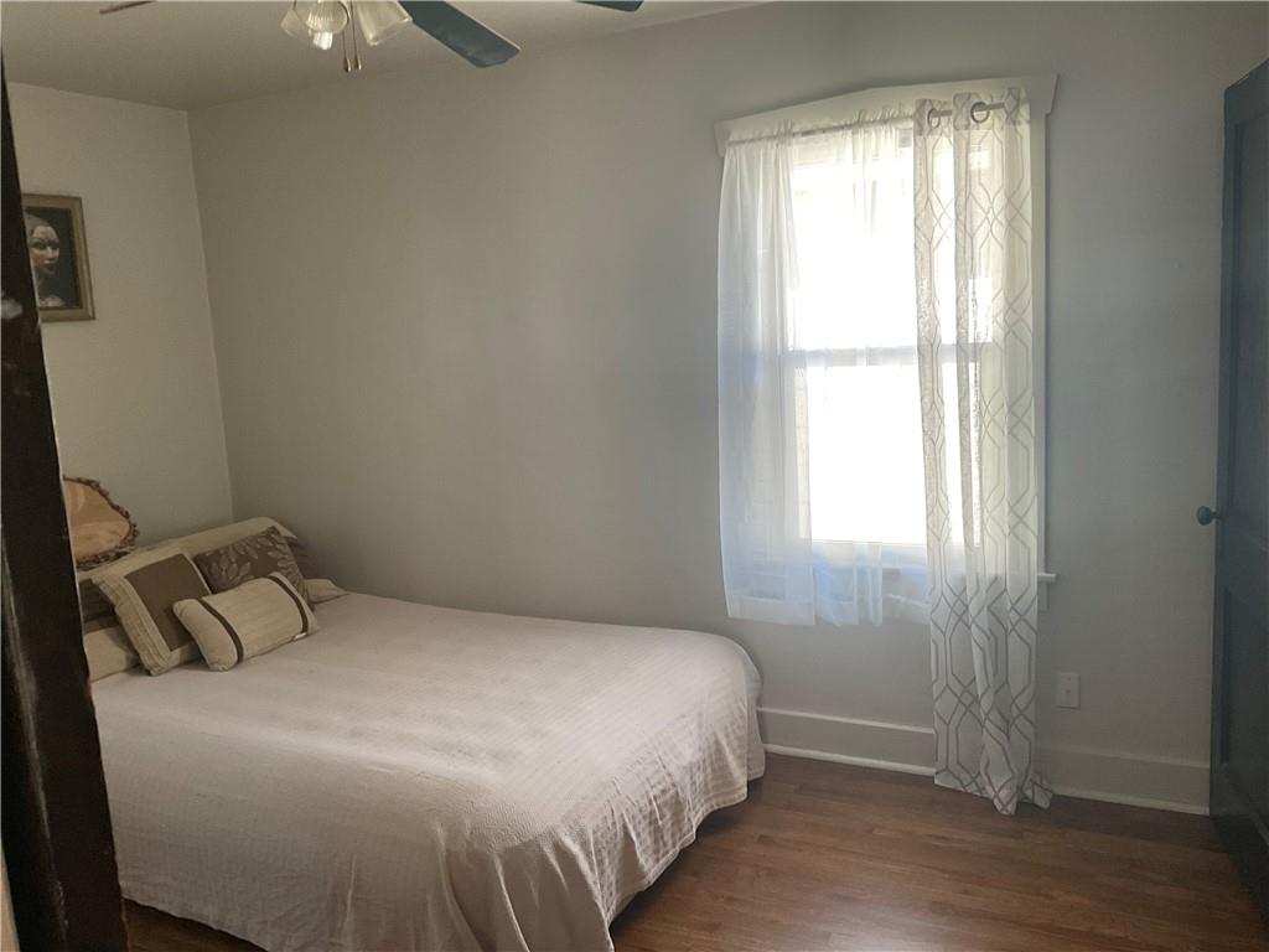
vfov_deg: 48.2
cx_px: 634
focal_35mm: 29
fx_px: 1063
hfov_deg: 61.7
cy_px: 476
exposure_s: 1/60
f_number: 1.8
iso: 50
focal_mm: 3
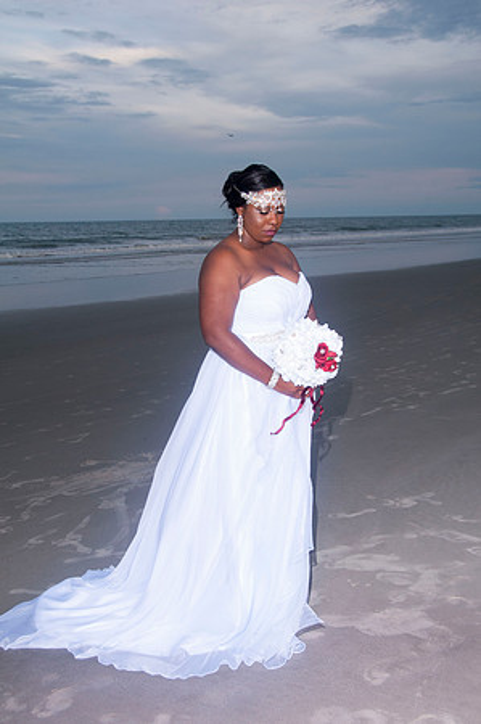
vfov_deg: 49.6
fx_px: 783
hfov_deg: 34.1
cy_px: 362
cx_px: 240
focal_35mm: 39
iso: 400
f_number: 6.3
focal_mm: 26
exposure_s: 1/250
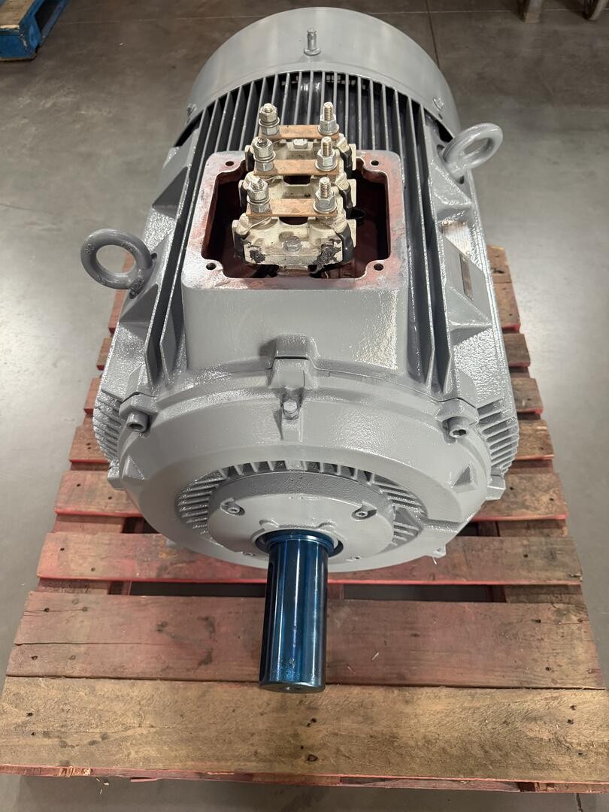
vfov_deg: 71.6
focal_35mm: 24
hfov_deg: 56.8
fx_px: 563
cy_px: 406
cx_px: 304
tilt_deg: -55.7
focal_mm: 6.76
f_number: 1.78
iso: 320
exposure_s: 1/60
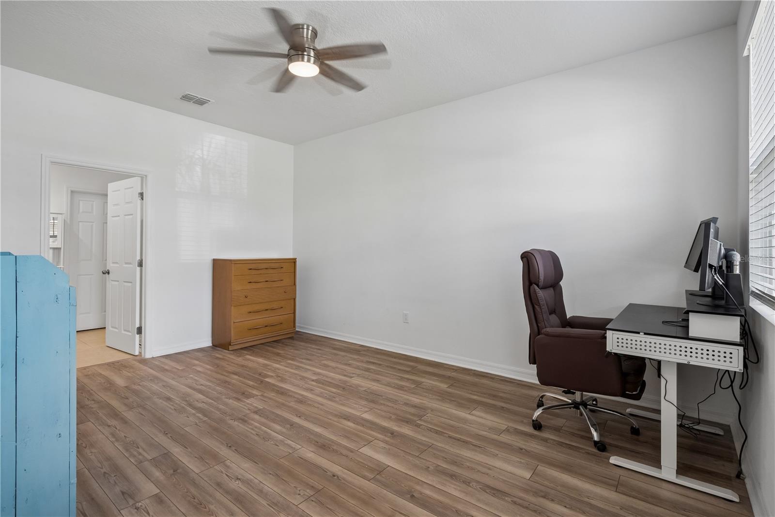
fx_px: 366
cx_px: 388
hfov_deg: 93.3
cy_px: 258
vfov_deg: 70.4
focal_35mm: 17
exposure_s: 1/80
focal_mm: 17
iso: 500
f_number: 10
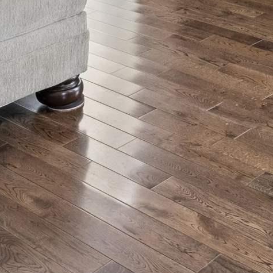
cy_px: -234
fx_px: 785
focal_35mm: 88
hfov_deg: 19.0
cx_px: 292
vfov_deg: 16.3
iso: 400
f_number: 13
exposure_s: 1/10
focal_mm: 16
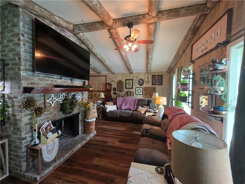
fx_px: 92
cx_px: 122
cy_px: 92
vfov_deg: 89.9
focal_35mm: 13
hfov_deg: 106.2
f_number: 1.9
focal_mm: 2.2
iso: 400
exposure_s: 1/60
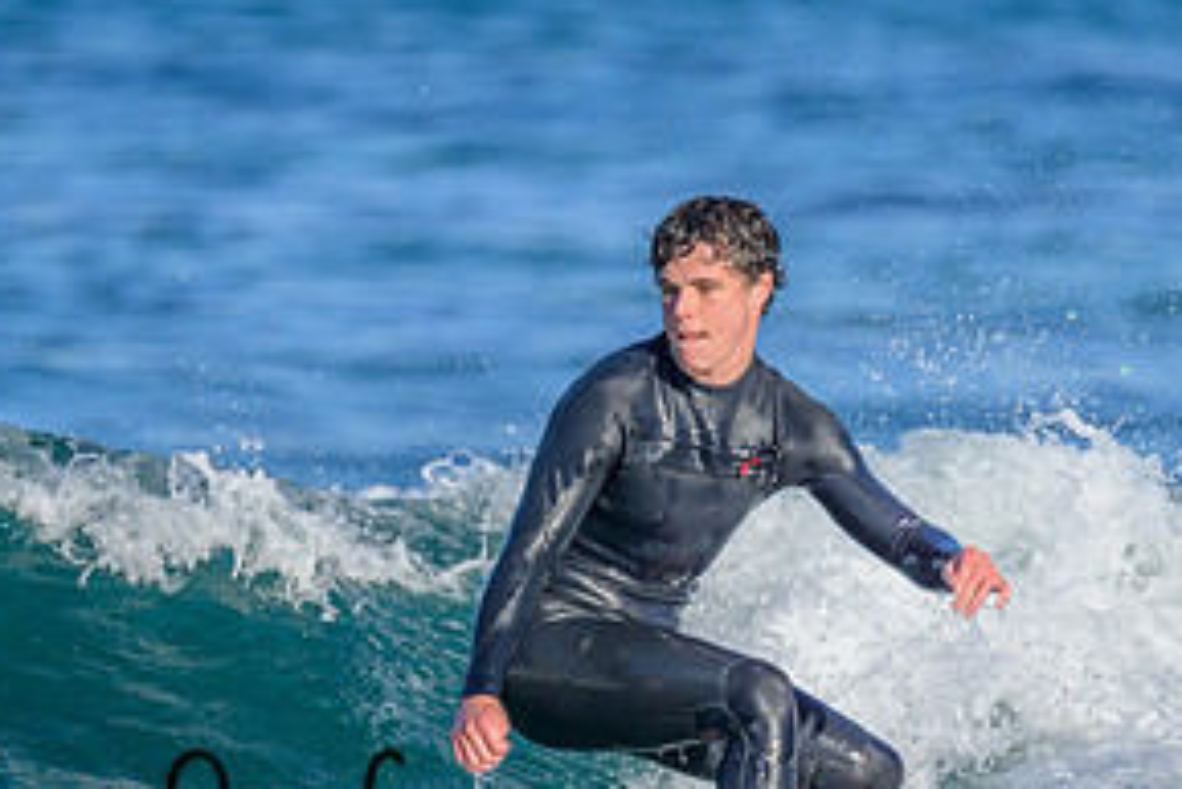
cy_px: 589
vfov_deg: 0.7
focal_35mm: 2025
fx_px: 66518
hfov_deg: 1.0
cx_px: 559
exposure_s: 1/2000
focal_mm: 800
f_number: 6.3
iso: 320
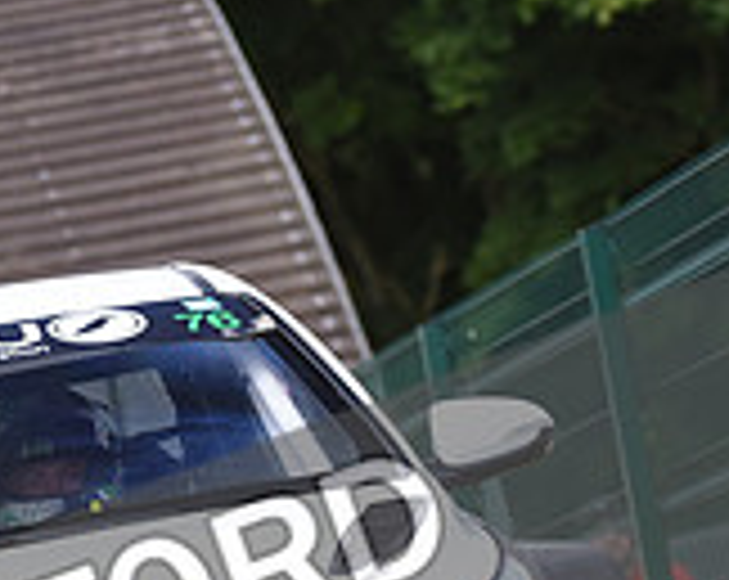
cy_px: 762
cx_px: 94
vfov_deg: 2.3
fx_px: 14516
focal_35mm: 674
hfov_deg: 2.9
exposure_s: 1/1000
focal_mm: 200
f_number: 5.6
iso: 1250
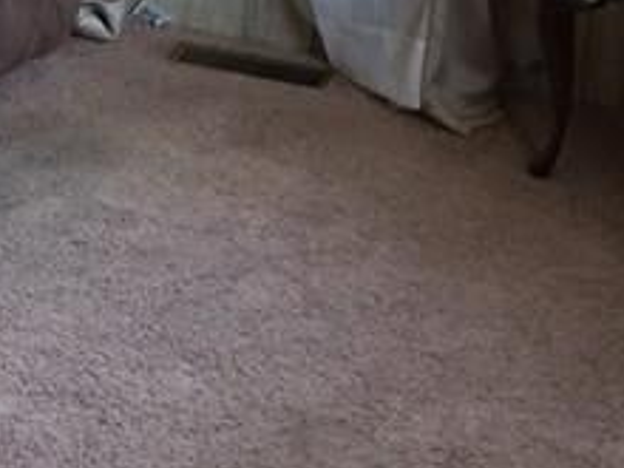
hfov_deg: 14.1
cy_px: -281
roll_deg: -2.9
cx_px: -170
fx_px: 2434
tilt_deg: -11.1
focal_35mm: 135
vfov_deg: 10.5
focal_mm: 4.15
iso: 125
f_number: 2.2
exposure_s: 1/30
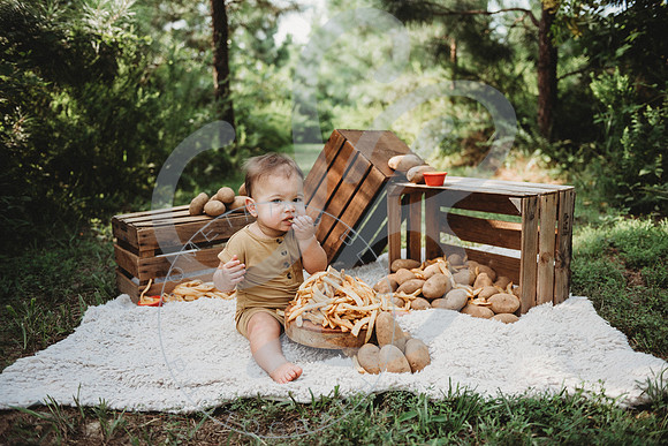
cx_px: 334
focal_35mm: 32
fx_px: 594
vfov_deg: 41.1
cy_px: 223
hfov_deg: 58.7
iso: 100
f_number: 2.8
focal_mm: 32
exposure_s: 1/320
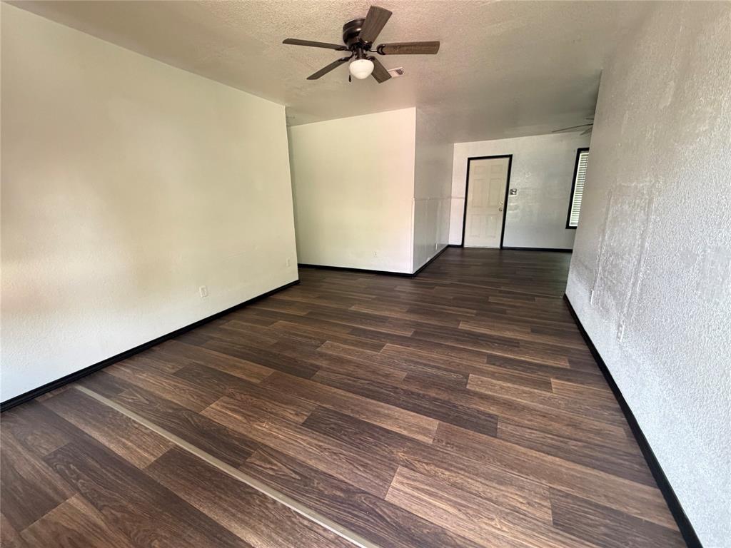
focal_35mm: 14
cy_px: 274
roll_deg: +1.1
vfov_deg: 85.7
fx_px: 296
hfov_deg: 102.1
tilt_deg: -14.4
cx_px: 366
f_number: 2.2
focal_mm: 2.22
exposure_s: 1/99
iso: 320
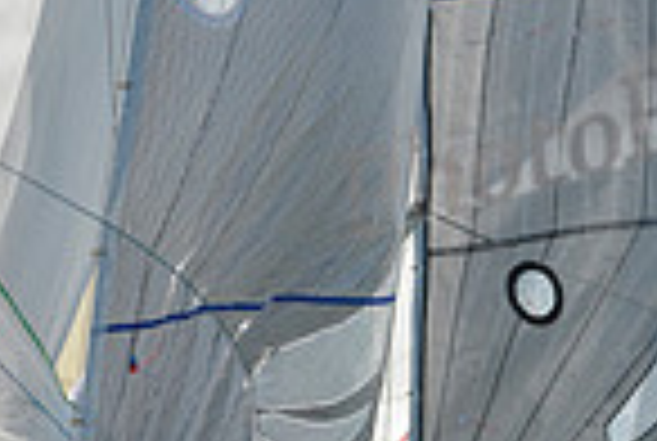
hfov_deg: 2.1
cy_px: 421
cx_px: 108
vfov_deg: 1.4
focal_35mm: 992
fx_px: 18141
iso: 200
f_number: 6.3
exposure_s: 1/1250
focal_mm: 250
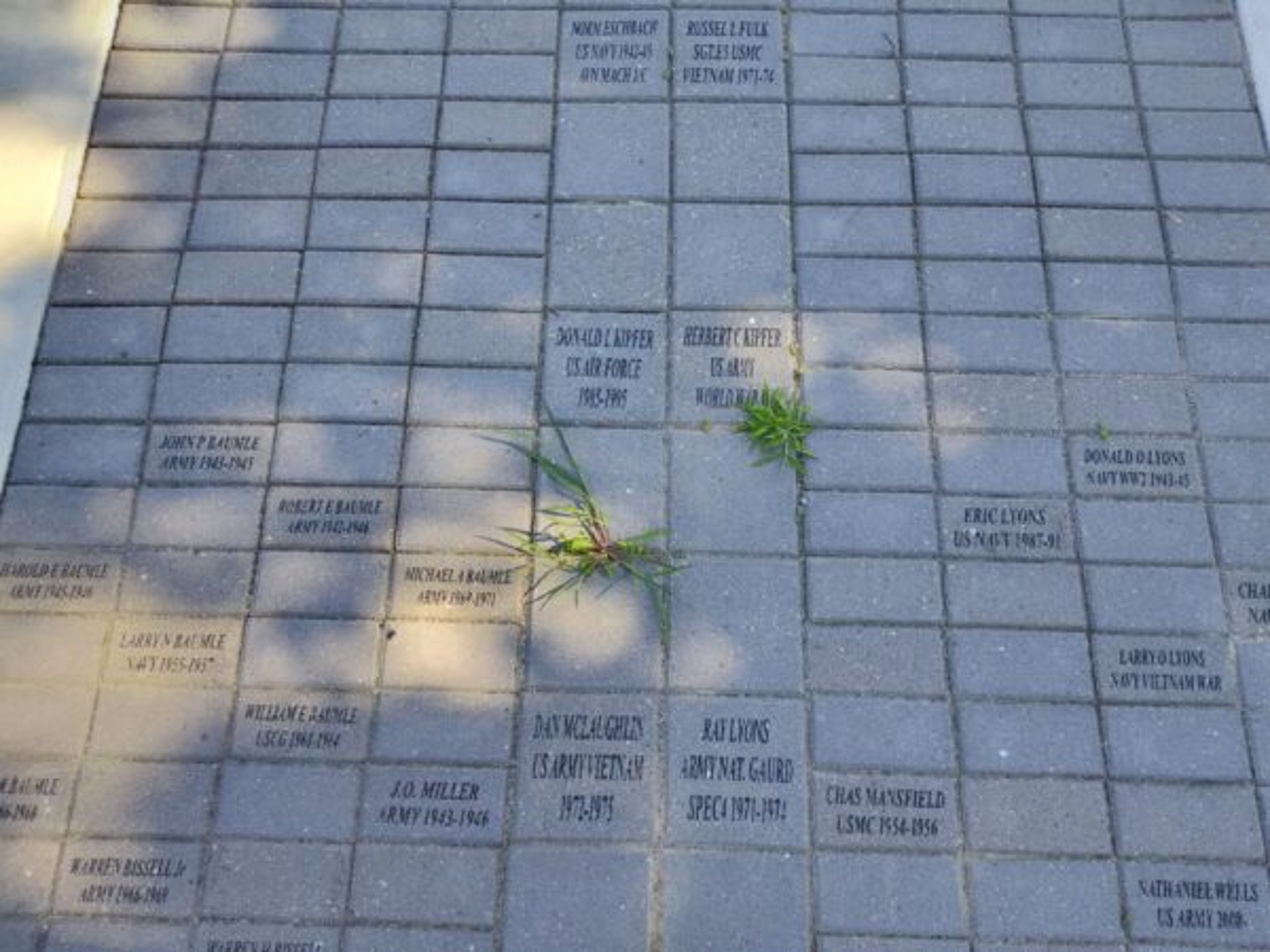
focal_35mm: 23
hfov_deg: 73.9
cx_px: 635
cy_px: 476
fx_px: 844
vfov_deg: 58.9
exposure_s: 1/449
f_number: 1.8
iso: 100
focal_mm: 5.56
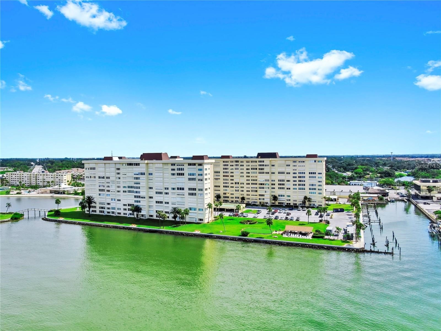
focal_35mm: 24
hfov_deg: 71.6
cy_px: 166
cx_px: 220
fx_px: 306
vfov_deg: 56.8
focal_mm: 4.39
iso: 100
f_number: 2.8
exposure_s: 1/2000
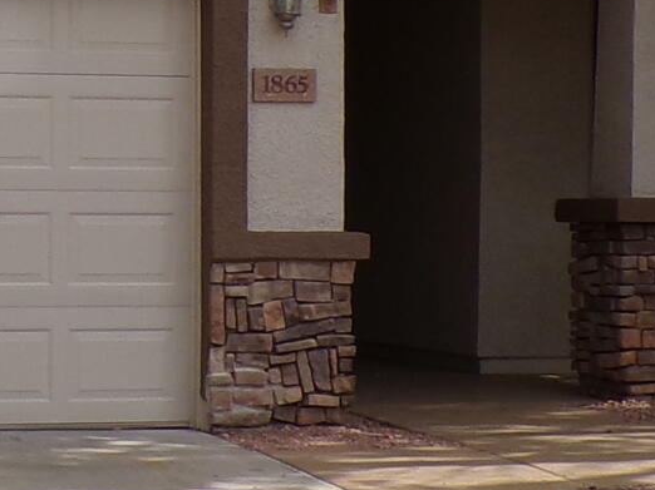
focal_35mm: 138
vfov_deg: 10.7
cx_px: 13
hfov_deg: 14.1
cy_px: 148
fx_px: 2610
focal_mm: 4.3
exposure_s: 1/680
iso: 100
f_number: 4.4
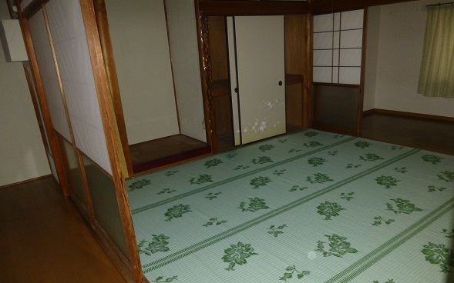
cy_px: 168
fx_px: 334
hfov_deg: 68.4
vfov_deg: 45.8
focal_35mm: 27
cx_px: 230
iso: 400
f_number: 3.1
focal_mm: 4.5
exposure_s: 1/60
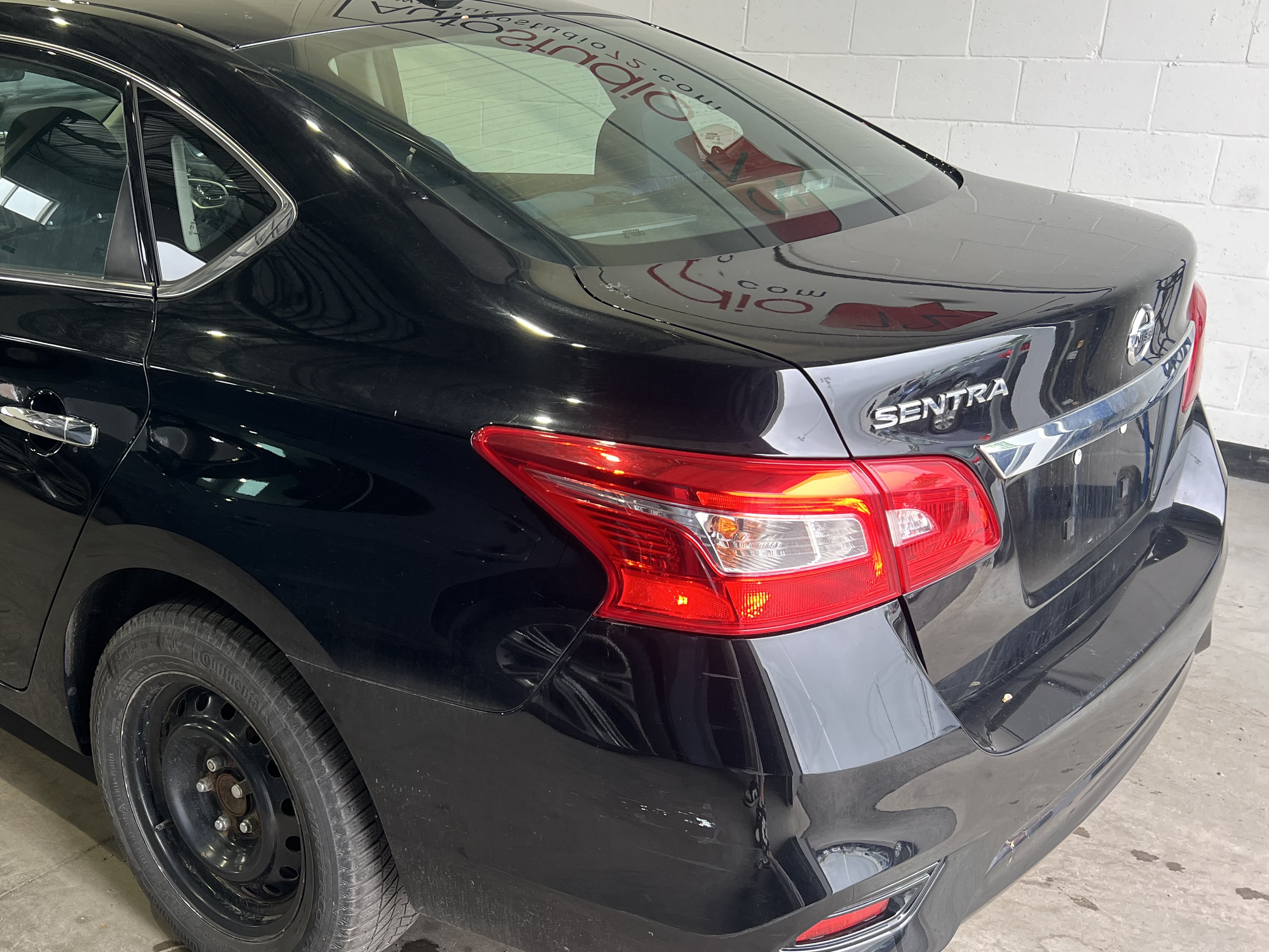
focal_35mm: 37
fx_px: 1356
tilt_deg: -21.4
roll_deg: +0.6
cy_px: 542
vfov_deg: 38.6
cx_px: 373
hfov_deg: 48.8
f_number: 1.5
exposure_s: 1/121
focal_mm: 5.7
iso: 80
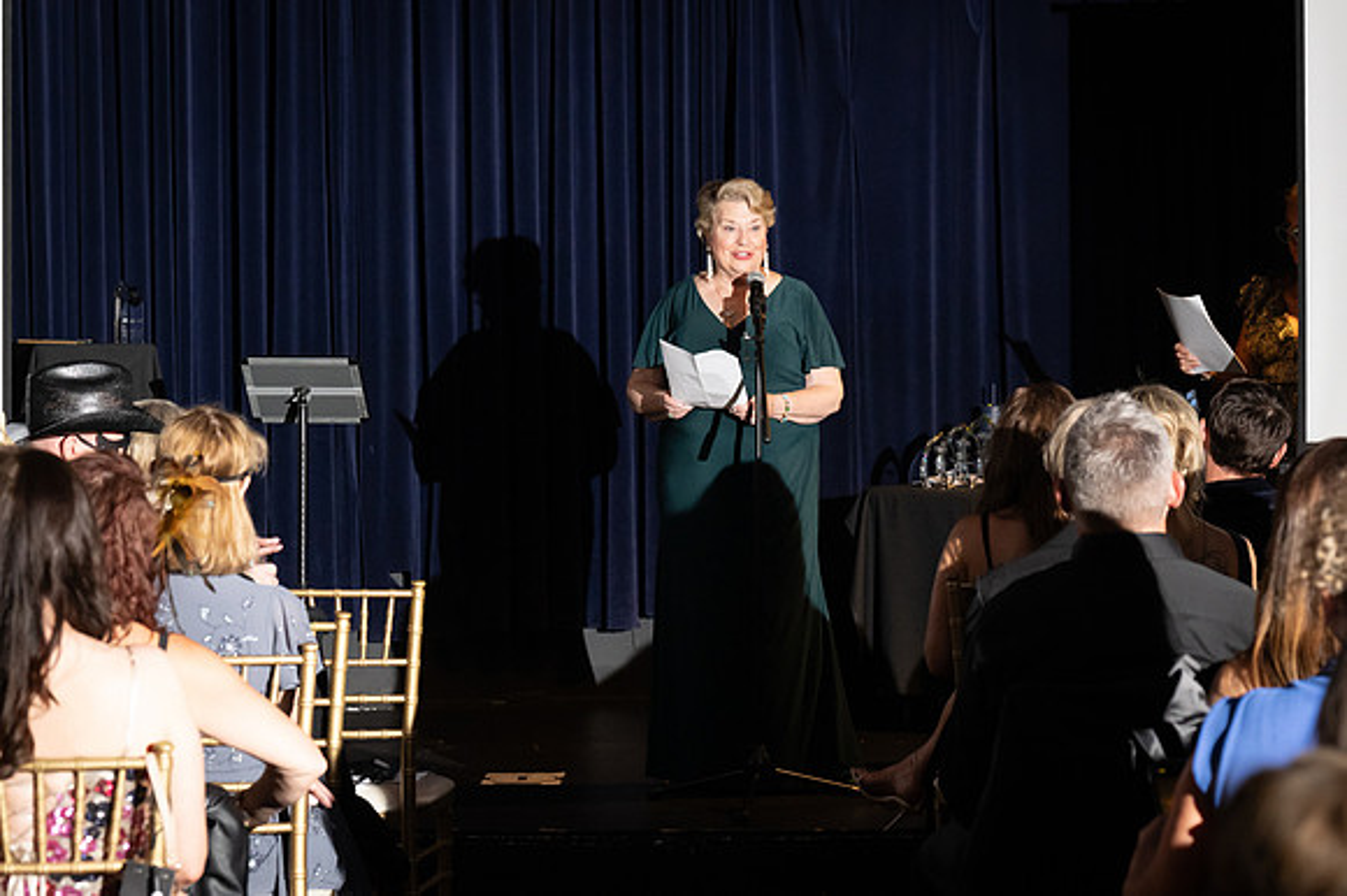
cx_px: 674
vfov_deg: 11.6
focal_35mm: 118
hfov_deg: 17.4
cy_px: 448
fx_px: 4412
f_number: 4.5
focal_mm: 79
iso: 2500
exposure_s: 1/200
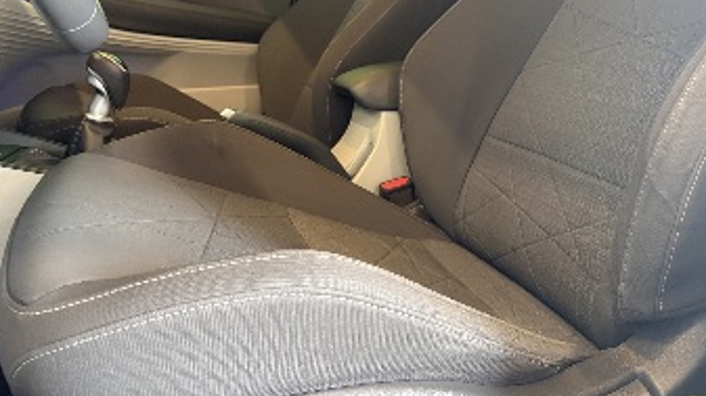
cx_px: 409
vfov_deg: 33.5
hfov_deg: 56.4
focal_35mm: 35
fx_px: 655
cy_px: 149
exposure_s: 1/60
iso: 500
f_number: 1.6
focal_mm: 5.96
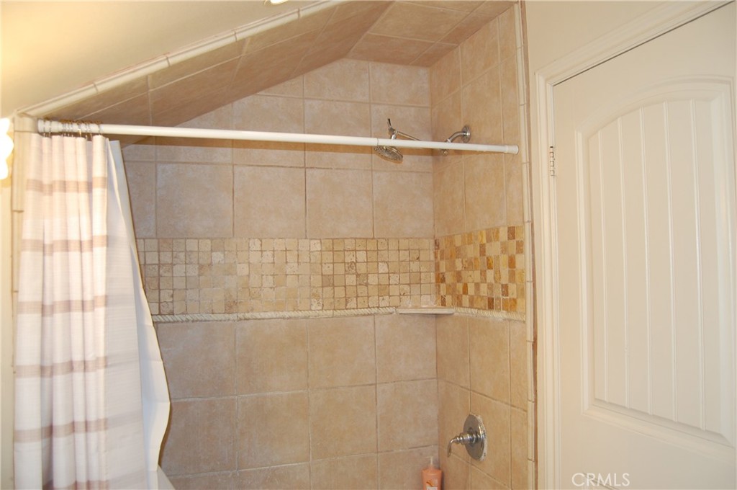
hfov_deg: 67.4
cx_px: 368
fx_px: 552
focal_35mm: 27
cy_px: 245
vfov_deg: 47.8
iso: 400
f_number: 3.5
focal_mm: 18
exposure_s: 1/60
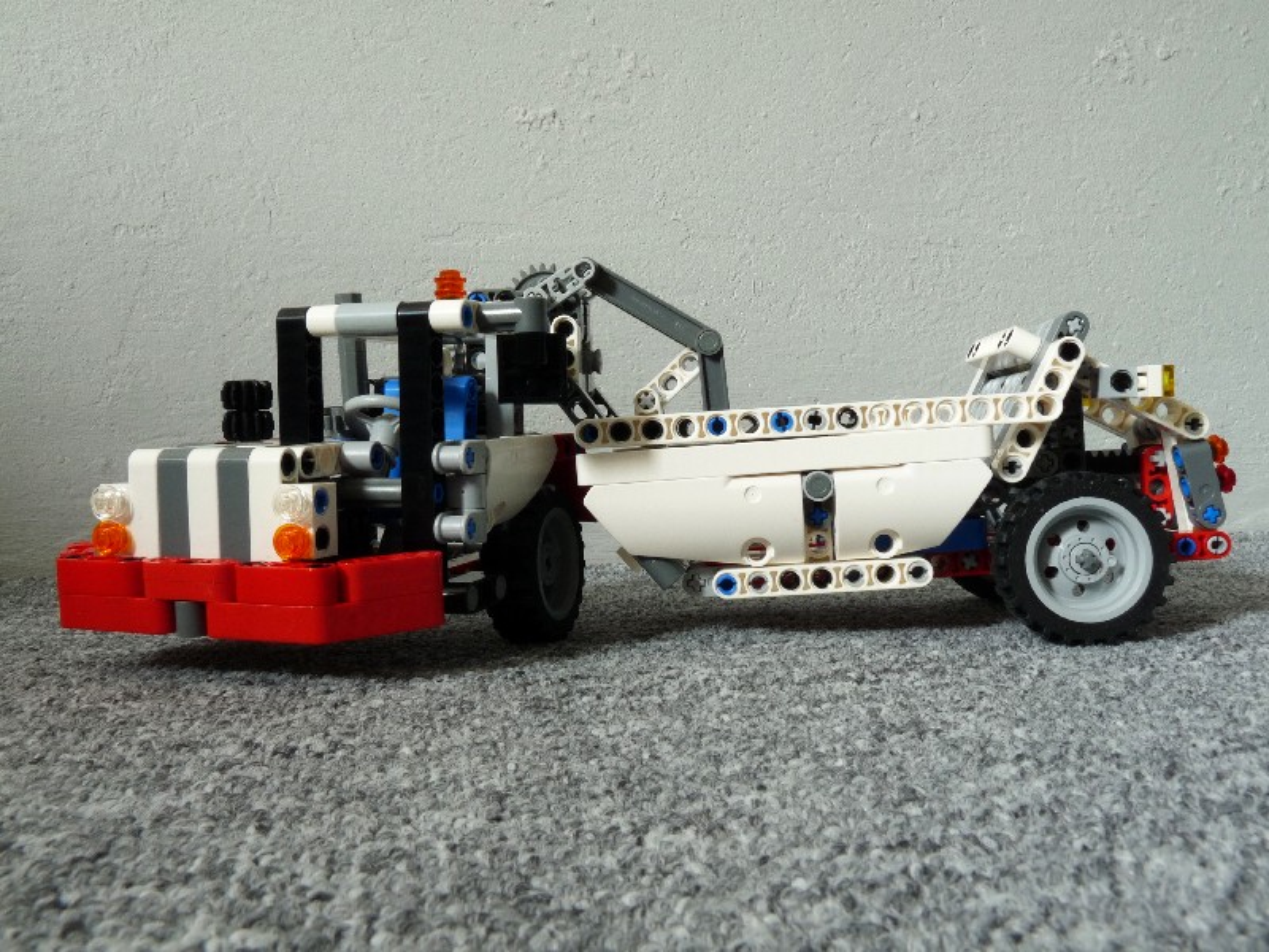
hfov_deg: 56.8
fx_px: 1173
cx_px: 634
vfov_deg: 44.2
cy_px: 476
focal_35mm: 32
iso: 100
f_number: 8
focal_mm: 5.8
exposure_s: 1/1.3
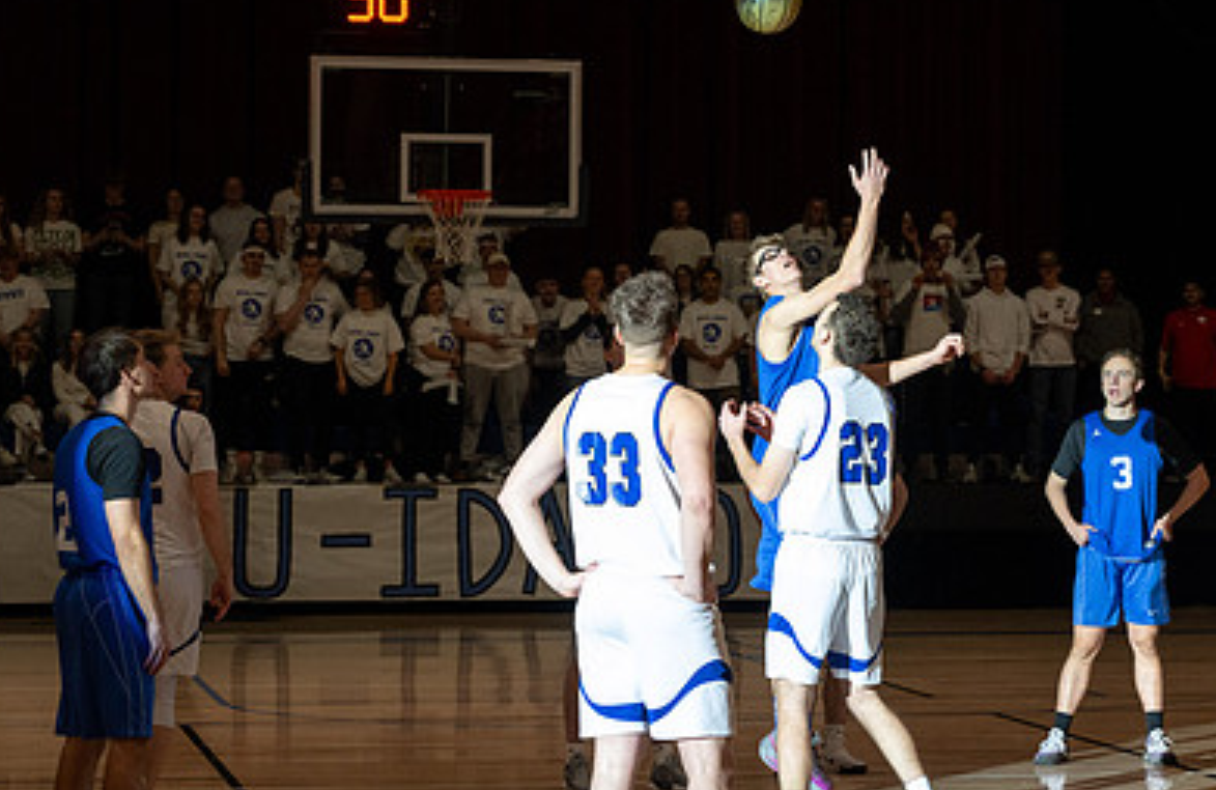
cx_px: 812
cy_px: 303
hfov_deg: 18.2
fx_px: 3787
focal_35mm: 113
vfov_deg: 11.9
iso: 1600
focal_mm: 70
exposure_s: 1/500
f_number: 4
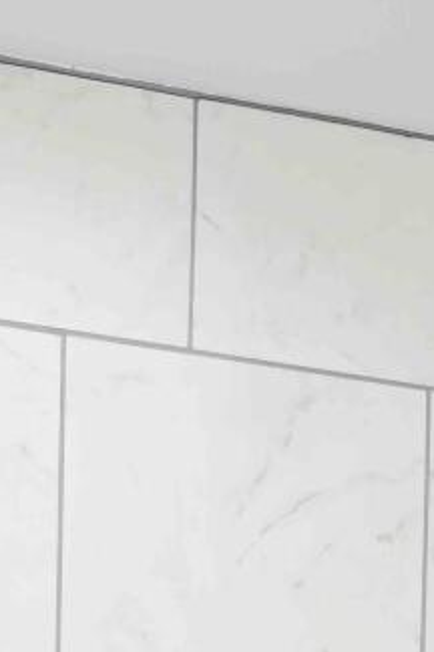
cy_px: 1606
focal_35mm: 148
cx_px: 47
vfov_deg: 11.3
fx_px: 2676
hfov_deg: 9.2
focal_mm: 24
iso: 200
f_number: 4.5
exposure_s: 1/80
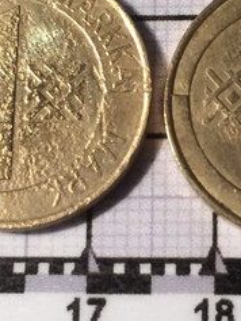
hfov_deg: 15.1
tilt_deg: -78.2
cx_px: 162
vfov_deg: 20.0
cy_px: 152
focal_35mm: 98
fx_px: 909
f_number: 2.2
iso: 50
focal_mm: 4.15
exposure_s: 1/33
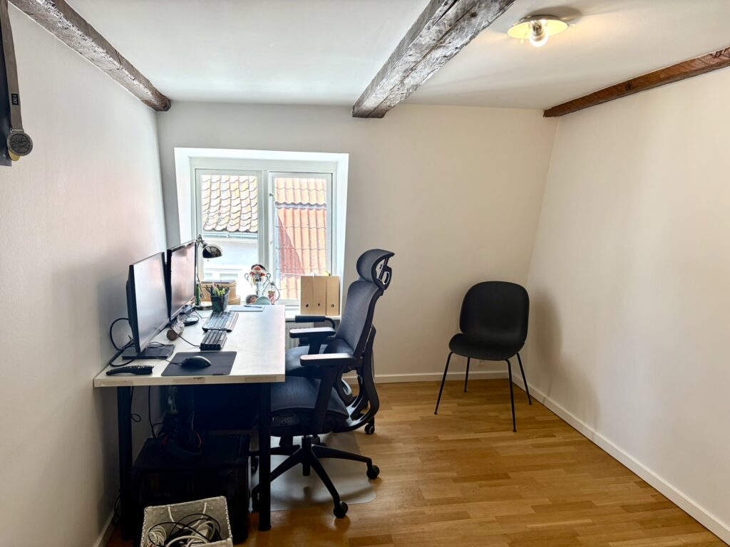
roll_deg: -0.1
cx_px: 365
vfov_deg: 53.1
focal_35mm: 26
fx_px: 548
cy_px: 274
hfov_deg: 67.3
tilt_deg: -6.2
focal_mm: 5.96
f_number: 1.6
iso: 32
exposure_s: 1/121
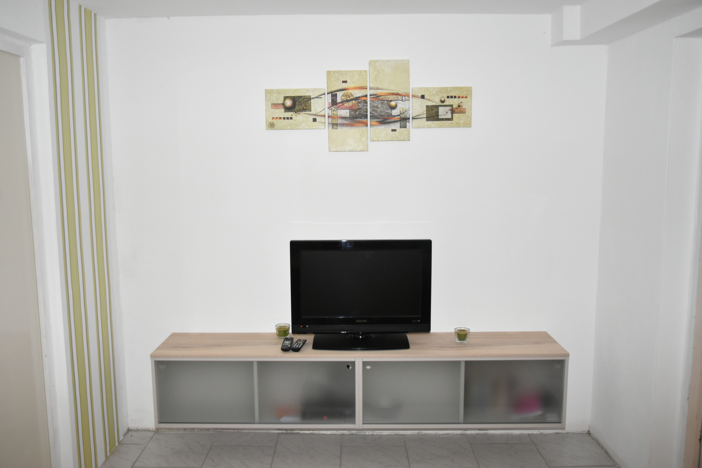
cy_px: 234
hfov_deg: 64.6
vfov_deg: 45.7
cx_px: 351
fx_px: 556
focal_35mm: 28
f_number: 3.8
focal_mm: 19
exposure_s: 1/60
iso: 1600
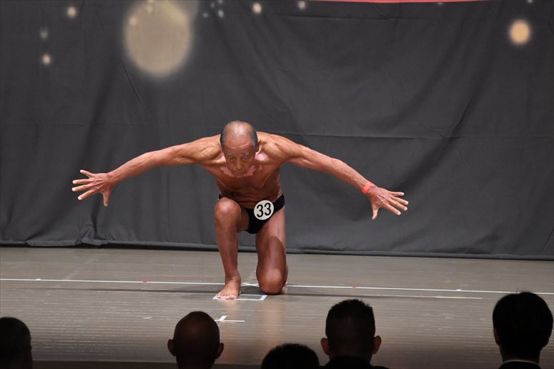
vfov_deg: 5.4
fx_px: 3922
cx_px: 277
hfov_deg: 8.1
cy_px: 184
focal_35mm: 255
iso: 6400
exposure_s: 1/400
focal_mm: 170
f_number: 5.6
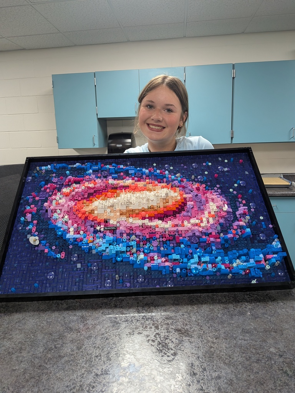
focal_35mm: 24
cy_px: 196
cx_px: 148
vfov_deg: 71.6
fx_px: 273
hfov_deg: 56.8
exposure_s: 1/60
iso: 84
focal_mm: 4.53
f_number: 1.7
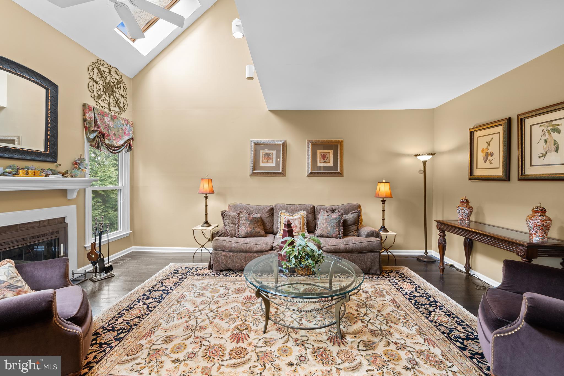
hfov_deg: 104.3
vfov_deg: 81.2
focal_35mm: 14
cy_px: 188
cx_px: 282
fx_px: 219
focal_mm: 14
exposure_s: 1/2
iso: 400
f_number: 8
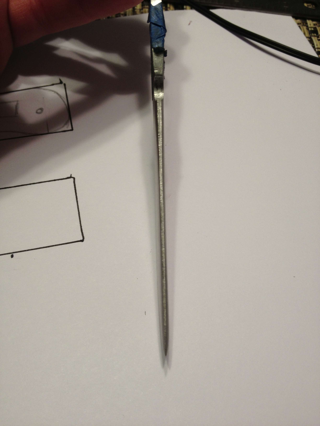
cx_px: 160
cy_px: 213
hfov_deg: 40.7
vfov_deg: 52.6
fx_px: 431
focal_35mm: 35
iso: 50
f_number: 2.4
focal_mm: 4.28
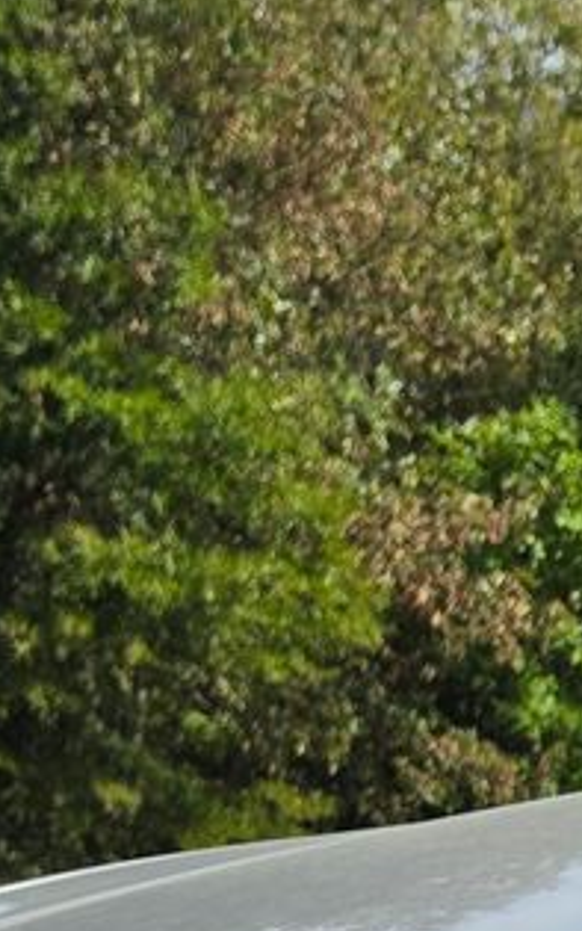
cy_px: 1371
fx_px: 3145
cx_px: 1362
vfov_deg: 15.6
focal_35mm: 124
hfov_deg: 9.5
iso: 40
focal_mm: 6.5
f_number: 1.4
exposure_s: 1/7939
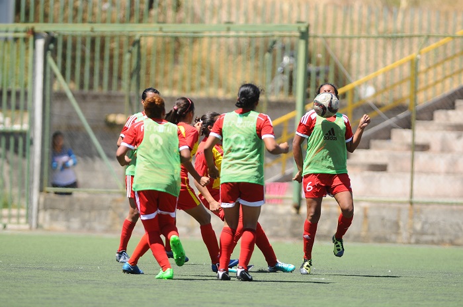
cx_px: 232
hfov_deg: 4.6
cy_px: 154
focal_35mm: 450
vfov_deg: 3.0
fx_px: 5777
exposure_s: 1/1600
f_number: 2.8
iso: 160
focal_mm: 300
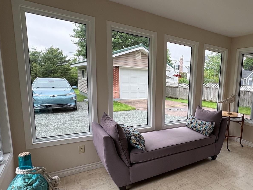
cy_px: 109
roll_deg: -3.1
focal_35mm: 24
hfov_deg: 67.4
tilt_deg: -8.9
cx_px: 187
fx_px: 175
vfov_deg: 56.6
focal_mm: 2.22
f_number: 2.2
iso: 64
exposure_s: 1/267
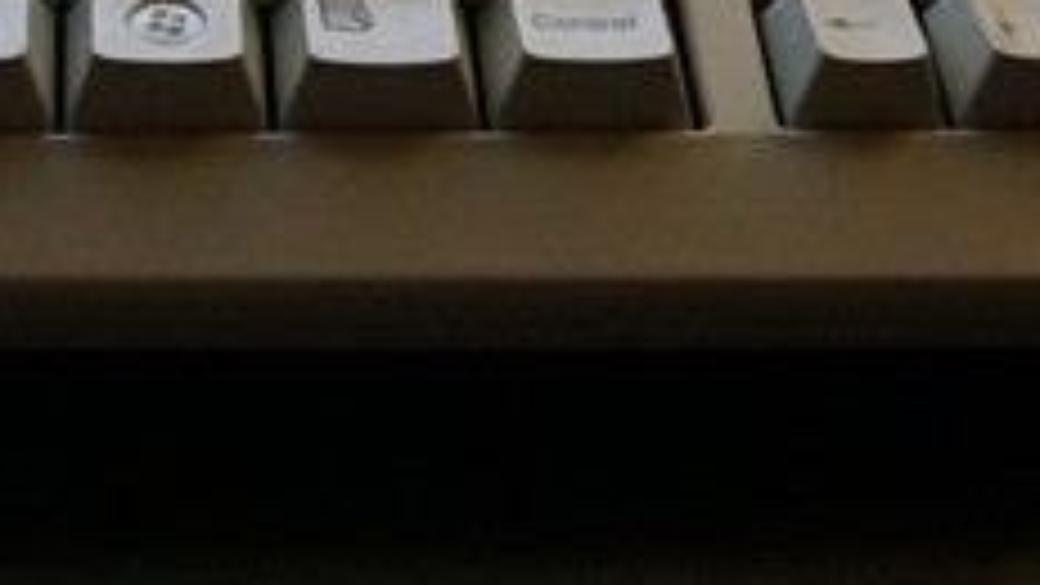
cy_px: 133
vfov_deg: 13.8
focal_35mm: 87
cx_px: 32
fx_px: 2399
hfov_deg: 23.5
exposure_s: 1/50
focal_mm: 16
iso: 3200
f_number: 3.5
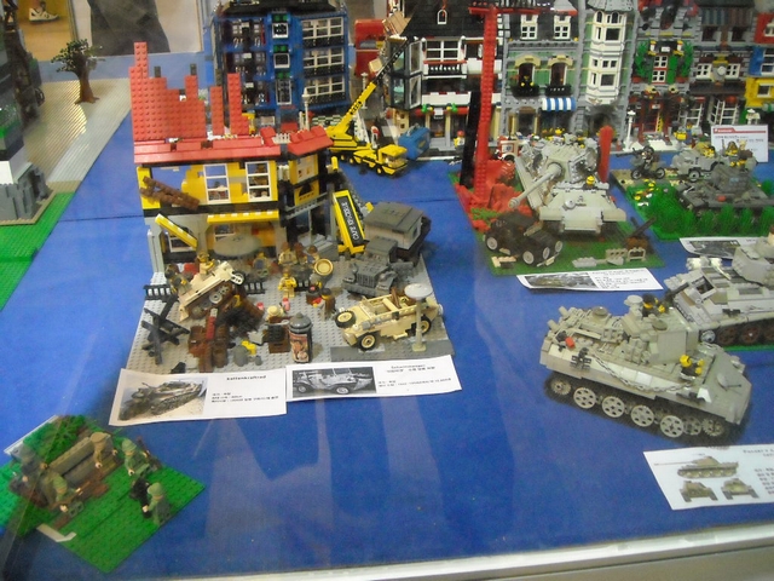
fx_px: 783
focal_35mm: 35
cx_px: 387
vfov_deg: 40.7
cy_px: 290
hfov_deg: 52.6
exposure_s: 1/84
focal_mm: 5.7
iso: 800
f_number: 2.8
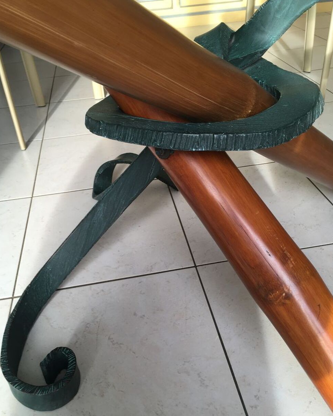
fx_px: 382
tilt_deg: -37.5
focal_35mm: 31
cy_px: 217
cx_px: 164
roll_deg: +4.5
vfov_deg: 57.2
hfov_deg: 47.1
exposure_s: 1/50
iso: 32
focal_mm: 4.15
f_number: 2.2
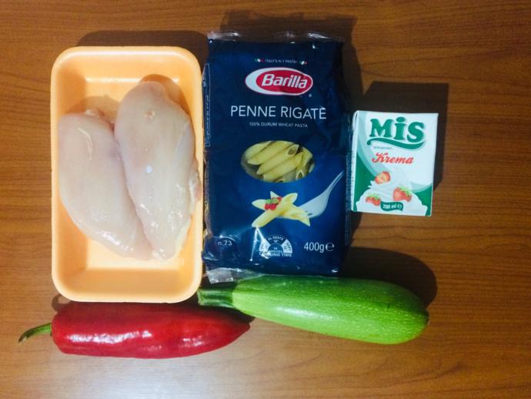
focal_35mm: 29
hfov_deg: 61.6
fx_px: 445
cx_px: 266
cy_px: 200
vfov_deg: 48.3
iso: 320
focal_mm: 4.15
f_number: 2.2
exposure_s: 1/17
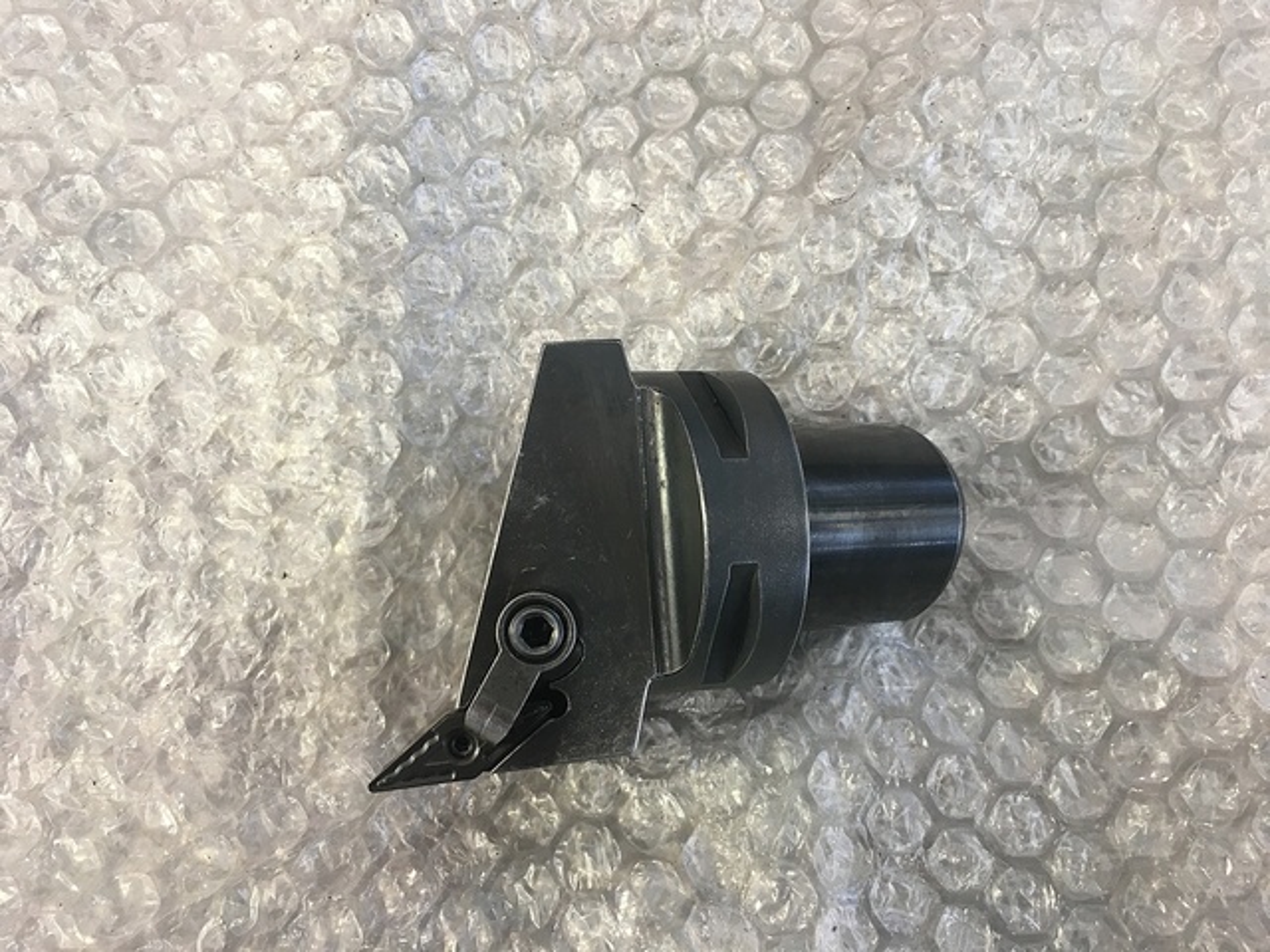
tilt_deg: -79.4
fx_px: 1064
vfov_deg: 48.2
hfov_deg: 61.7
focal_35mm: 29
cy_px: 476
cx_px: 635
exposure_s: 1/30
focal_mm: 4.15
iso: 50
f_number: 2.2
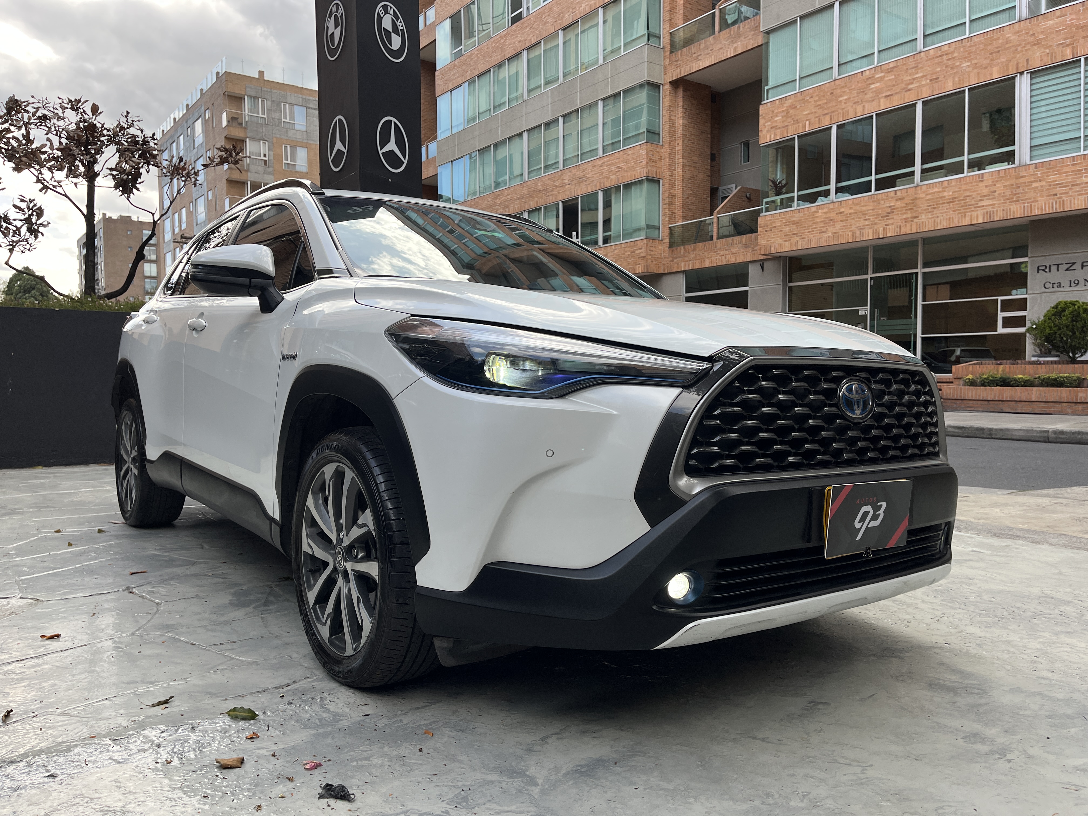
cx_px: 544
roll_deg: +0.3
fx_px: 817
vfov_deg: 53.1
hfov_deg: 67.3
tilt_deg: -3.2
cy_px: 408
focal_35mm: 26
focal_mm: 5.1
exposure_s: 1/520
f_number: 1.6
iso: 50
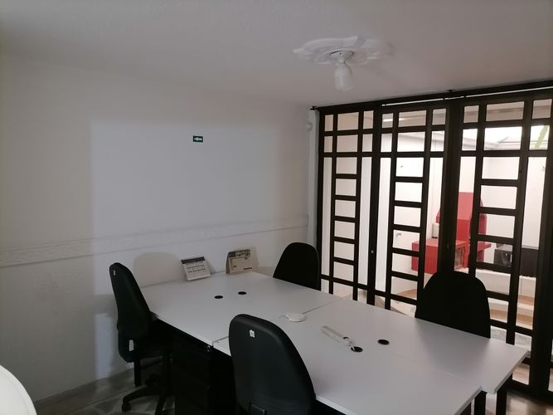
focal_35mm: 27
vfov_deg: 51.3
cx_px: 276
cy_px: 208
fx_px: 431
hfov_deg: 65.3
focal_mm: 5.4
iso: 500
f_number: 1.8
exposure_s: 1/30
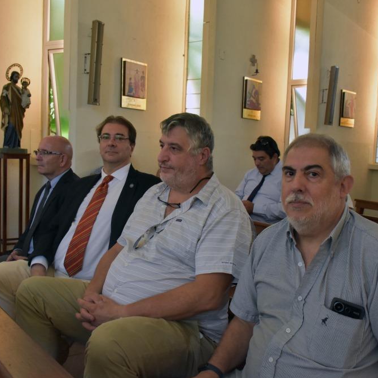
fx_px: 482
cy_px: 188
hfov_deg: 42.8
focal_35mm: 39
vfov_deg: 42.8
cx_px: 172
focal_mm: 20
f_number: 6.3
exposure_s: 1/160
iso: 1600
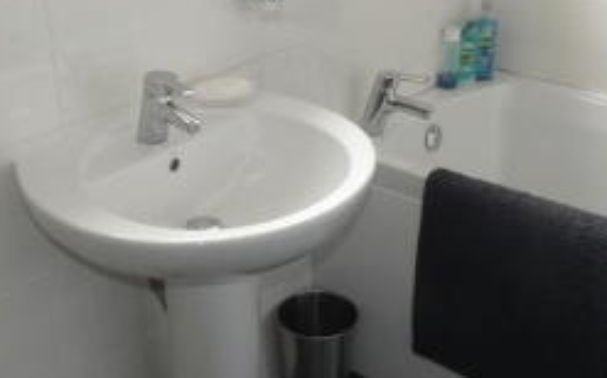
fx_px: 827
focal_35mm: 50
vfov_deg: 25.8
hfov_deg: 40.3
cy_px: 193
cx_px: 294
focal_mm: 3.6
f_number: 2.8
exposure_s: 1/60
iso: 160
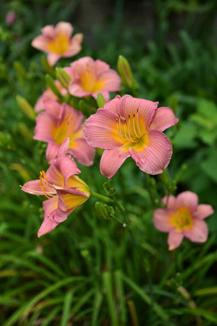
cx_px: 108
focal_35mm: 40
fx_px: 362
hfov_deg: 33.3
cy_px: 163
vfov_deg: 48.5
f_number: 2.8
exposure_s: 1/2500
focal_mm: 40
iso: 400
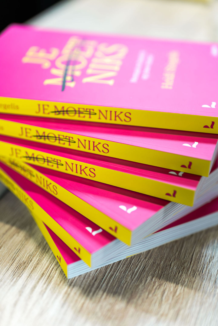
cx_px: 109
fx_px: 454
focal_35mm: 50
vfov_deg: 39.6
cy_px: 163
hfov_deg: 27.0
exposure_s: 1/320
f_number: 1.8
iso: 320
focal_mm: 50
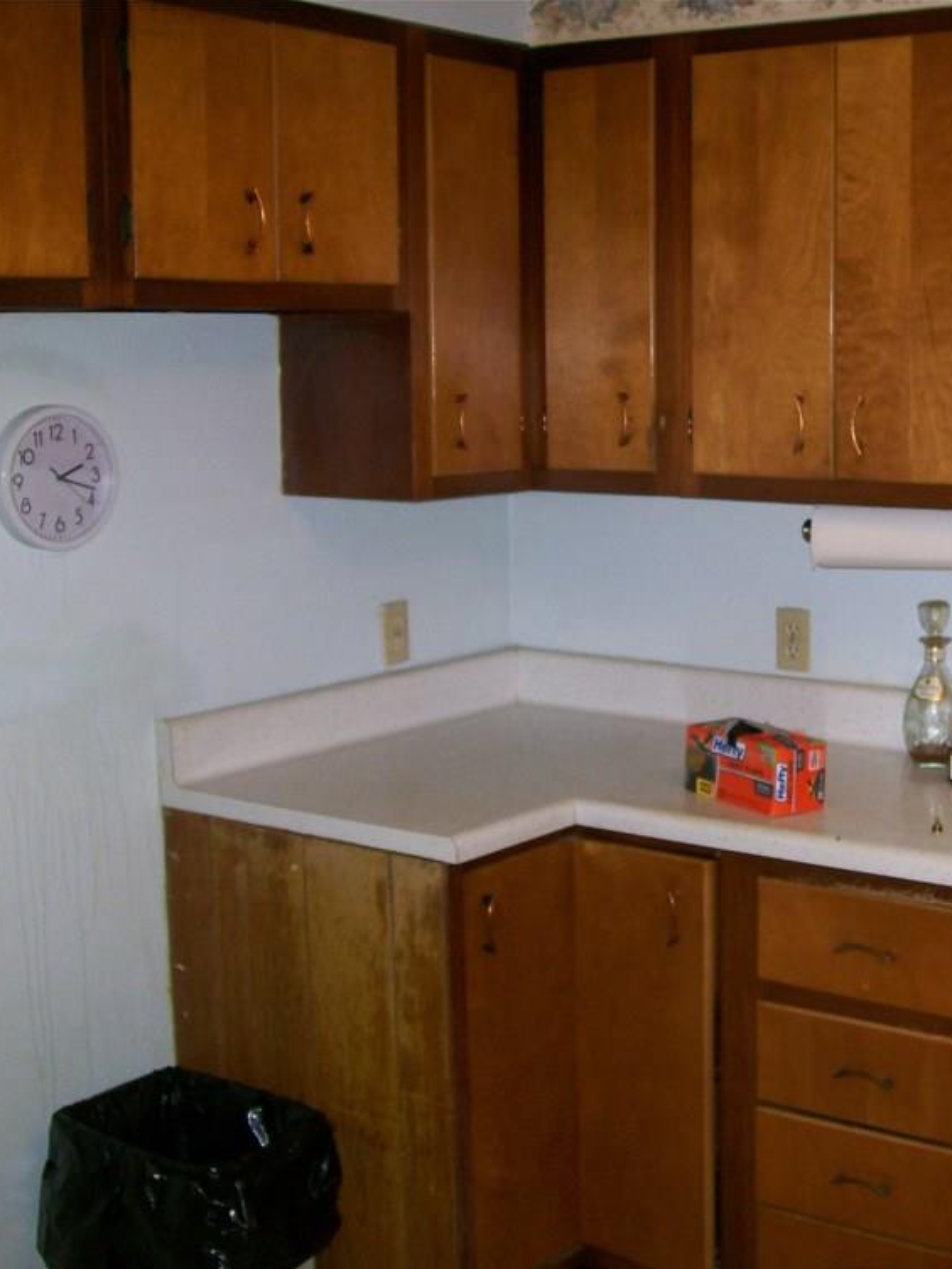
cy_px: 646
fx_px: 1797
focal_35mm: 49
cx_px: 748
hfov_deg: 29.1
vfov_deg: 38.9
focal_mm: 6
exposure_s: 1/64
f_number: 2.7
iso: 80
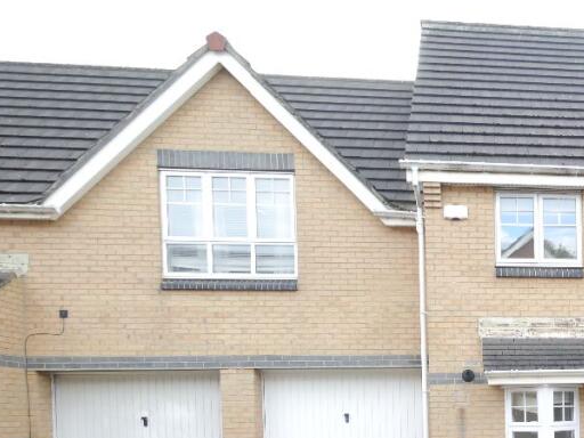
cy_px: 428
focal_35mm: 40
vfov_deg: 33.2
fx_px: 675
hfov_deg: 41.2
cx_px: 575
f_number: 4.5
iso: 160
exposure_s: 1/100
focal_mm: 10
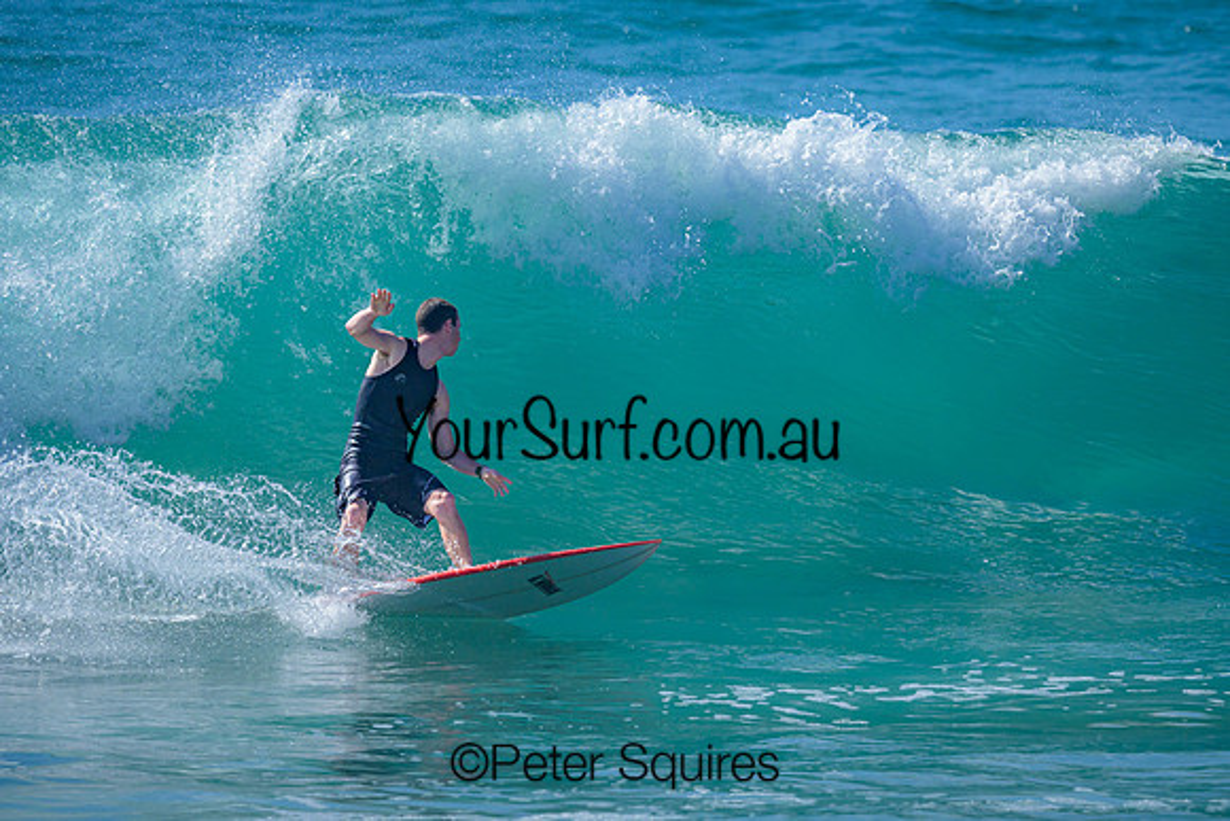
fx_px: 37620
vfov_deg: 1.2
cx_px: 546
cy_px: 360
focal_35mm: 1101
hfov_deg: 1.9
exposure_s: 1/3200
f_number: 6.3
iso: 400
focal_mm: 800
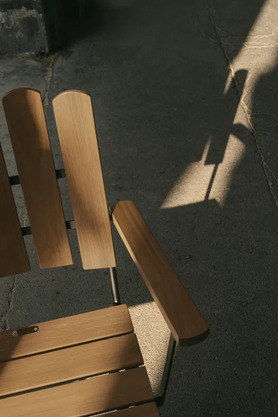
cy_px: 223
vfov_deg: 44.5
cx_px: 114
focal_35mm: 44
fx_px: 509
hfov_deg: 30.5
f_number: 8
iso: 250
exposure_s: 1/125
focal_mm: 36
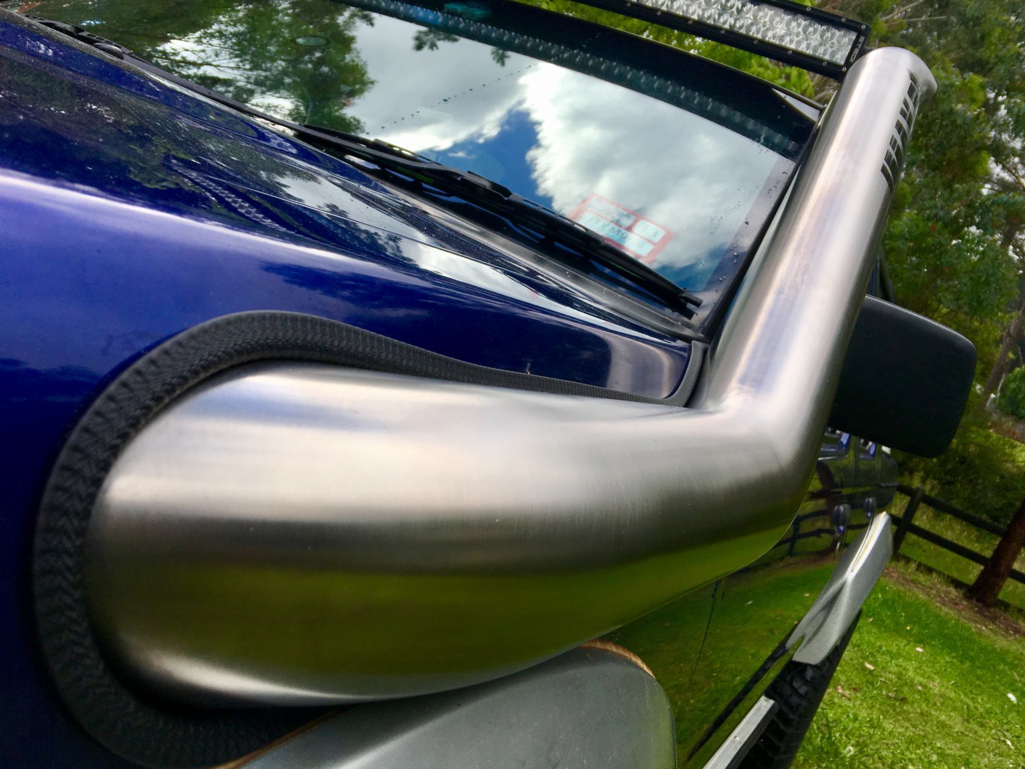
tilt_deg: -3.7
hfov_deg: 61.7
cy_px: 384
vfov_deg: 48.2
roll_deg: -21.1
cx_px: 512
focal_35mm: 29
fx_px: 859
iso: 25
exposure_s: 1/864
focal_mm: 4.15
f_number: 2.2
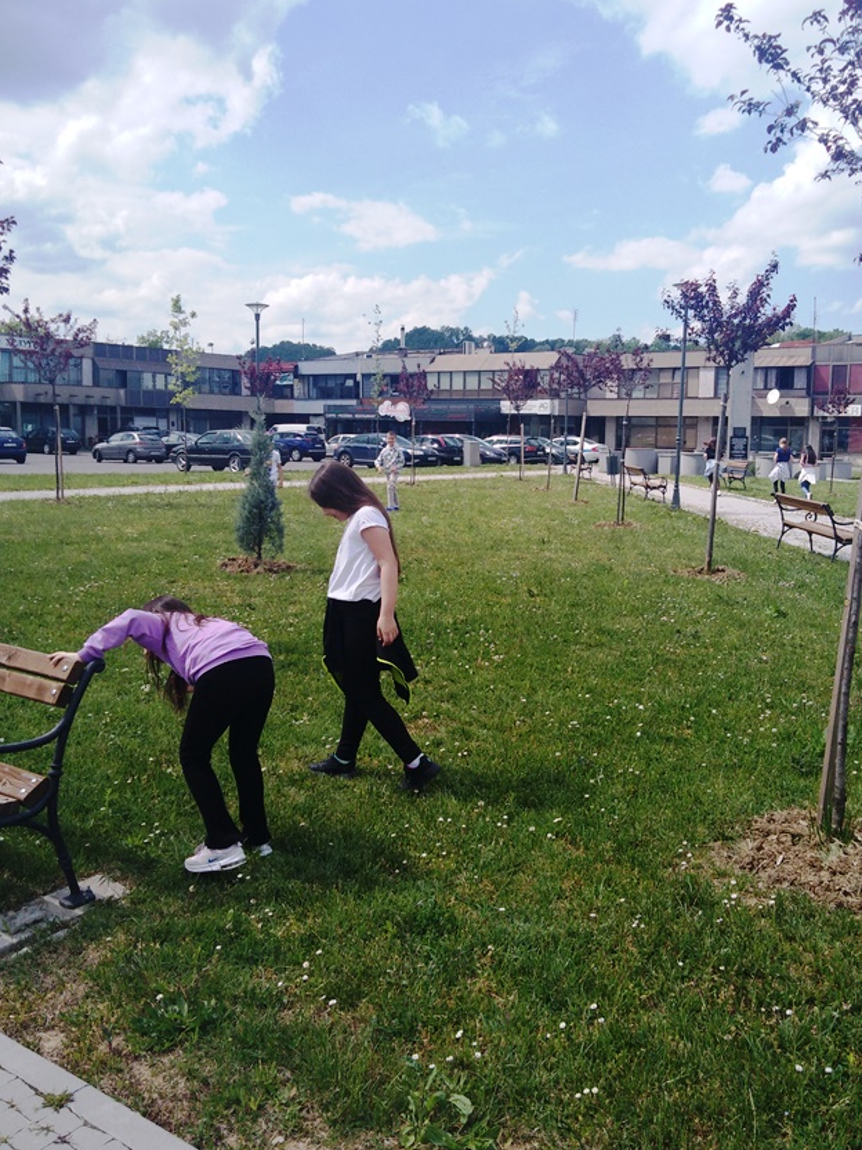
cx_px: 499
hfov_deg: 44.0
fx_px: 1062
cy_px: 557
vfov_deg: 56.8
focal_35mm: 32
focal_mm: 3.46
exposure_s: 1/1119
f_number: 2.2
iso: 100
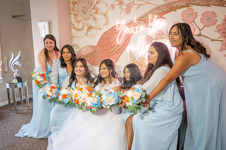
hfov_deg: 57.2
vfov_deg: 39.9
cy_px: 77
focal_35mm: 33
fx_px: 207
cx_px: 110
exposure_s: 1/160
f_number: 3.2
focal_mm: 32
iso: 800
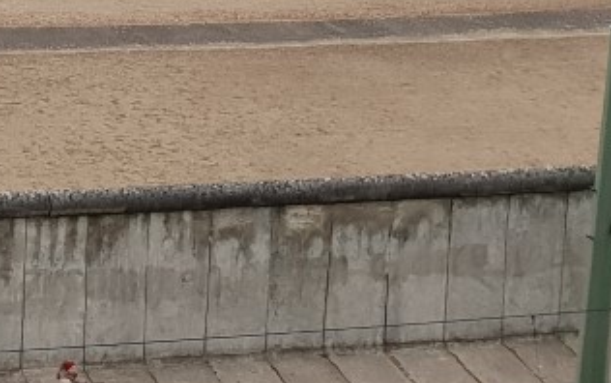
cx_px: -220
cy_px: -224
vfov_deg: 10.3
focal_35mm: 122
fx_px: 2033
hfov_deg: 16.1
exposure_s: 1/50
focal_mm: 4.3
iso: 160
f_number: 2.4
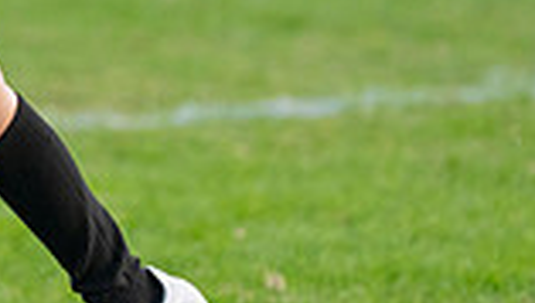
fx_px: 13061
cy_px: -239
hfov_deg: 2.3
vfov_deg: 1.3
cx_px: -225
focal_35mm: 919
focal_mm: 200
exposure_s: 1/1600
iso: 1000
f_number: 2.8
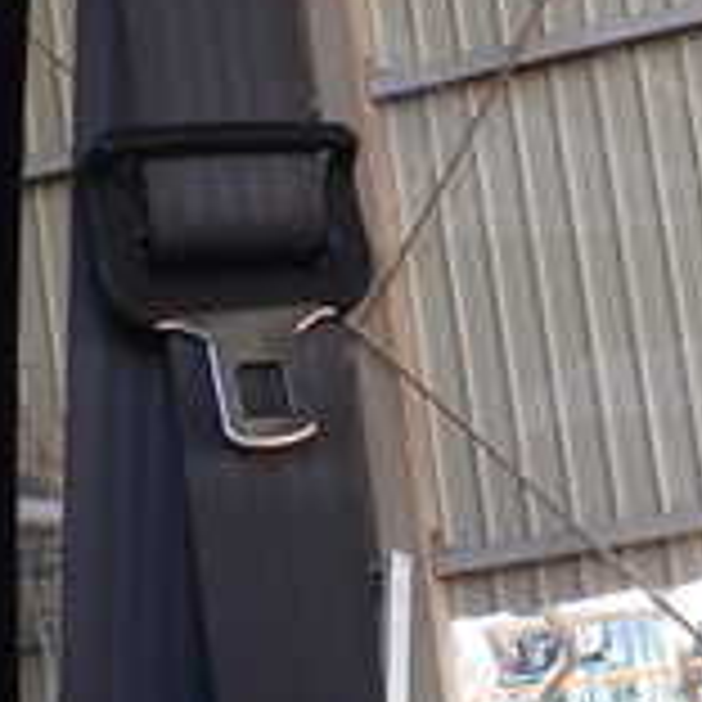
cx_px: 742
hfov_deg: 16.6
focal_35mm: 102
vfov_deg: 17.1
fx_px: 2340
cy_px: 302
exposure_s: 1/60
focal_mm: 5.4
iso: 100
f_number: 3.2
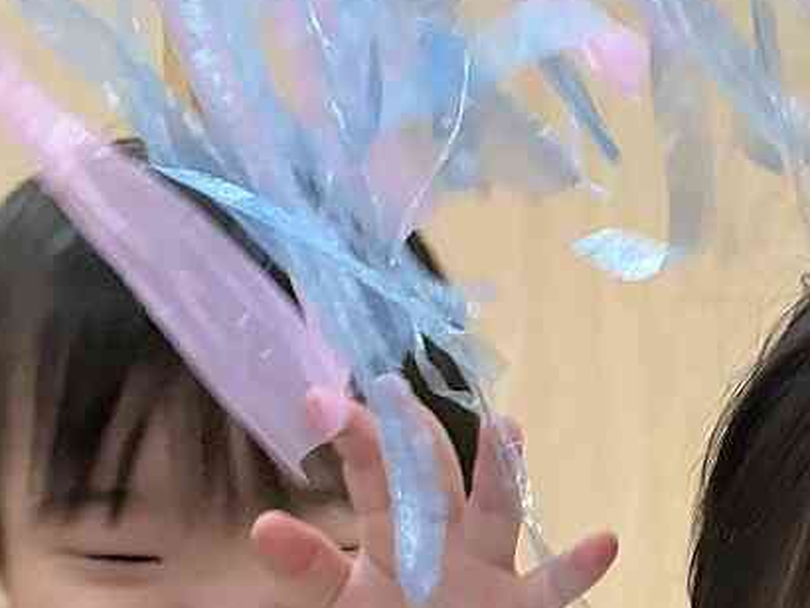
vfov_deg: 13.4
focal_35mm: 106
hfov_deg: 18.3
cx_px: 682
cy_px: 812
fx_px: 2482
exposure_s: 1/60
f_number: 1.8
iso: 80
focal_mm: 3
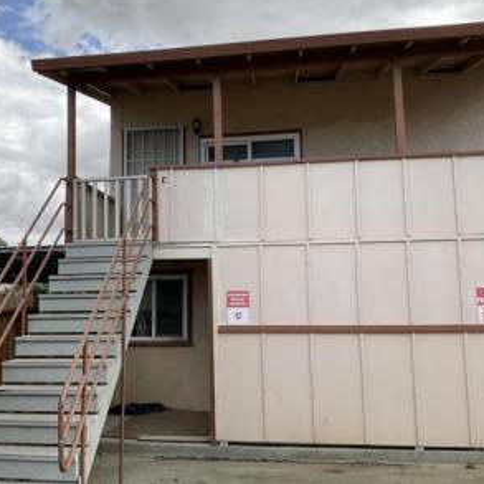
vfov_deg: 47.2
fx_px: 554
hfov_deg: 46.9
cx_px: 190
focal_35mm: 35
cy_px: 238
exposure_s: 1/1035
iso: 16
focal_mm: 3
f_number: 1.8
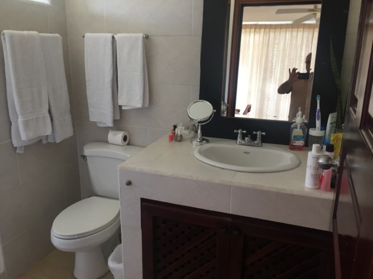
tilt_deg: -14.8
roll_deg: -3.1
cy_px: 140
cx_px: 186
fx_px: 312
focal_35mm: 29
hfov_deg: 61.7
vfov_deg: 48.2
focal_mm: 4.15
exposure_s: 1/30
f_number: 2.2
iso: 40
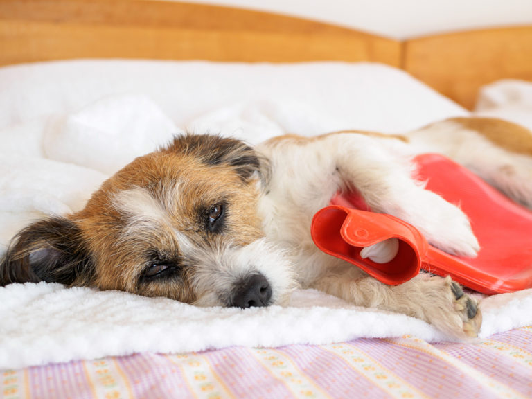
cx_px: 266
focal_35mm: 50
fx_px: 768
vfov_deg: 29.1
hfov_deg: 38.2
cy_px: 200
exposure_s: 1/50
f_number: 2.8
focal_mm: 25
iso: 200
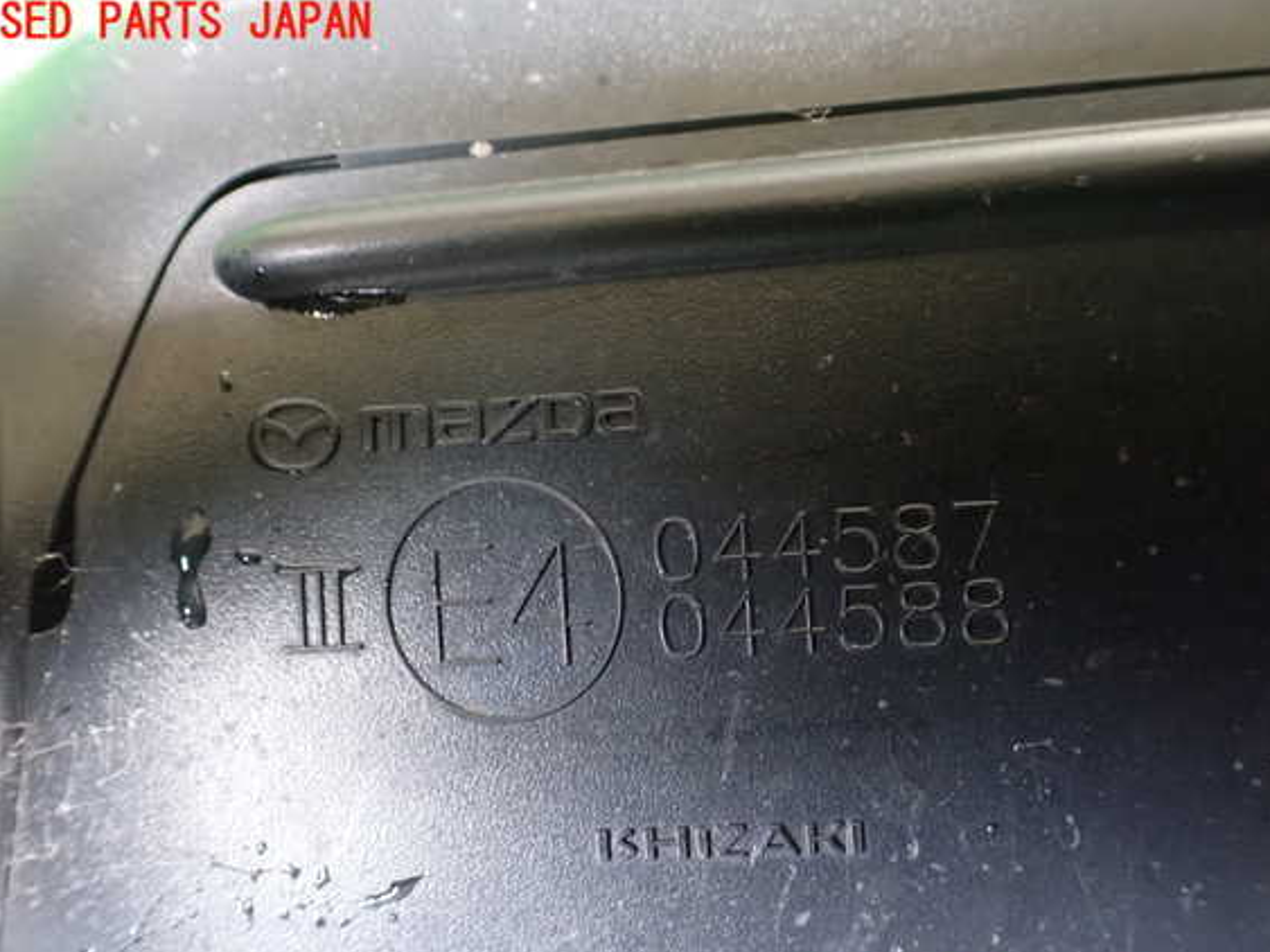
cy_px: 503
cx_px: 638
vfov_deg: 44.1
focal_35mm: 32
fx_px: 1174
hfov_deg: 56.8
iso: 1250
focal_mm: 5.4
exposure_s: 1/30
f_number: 2.3
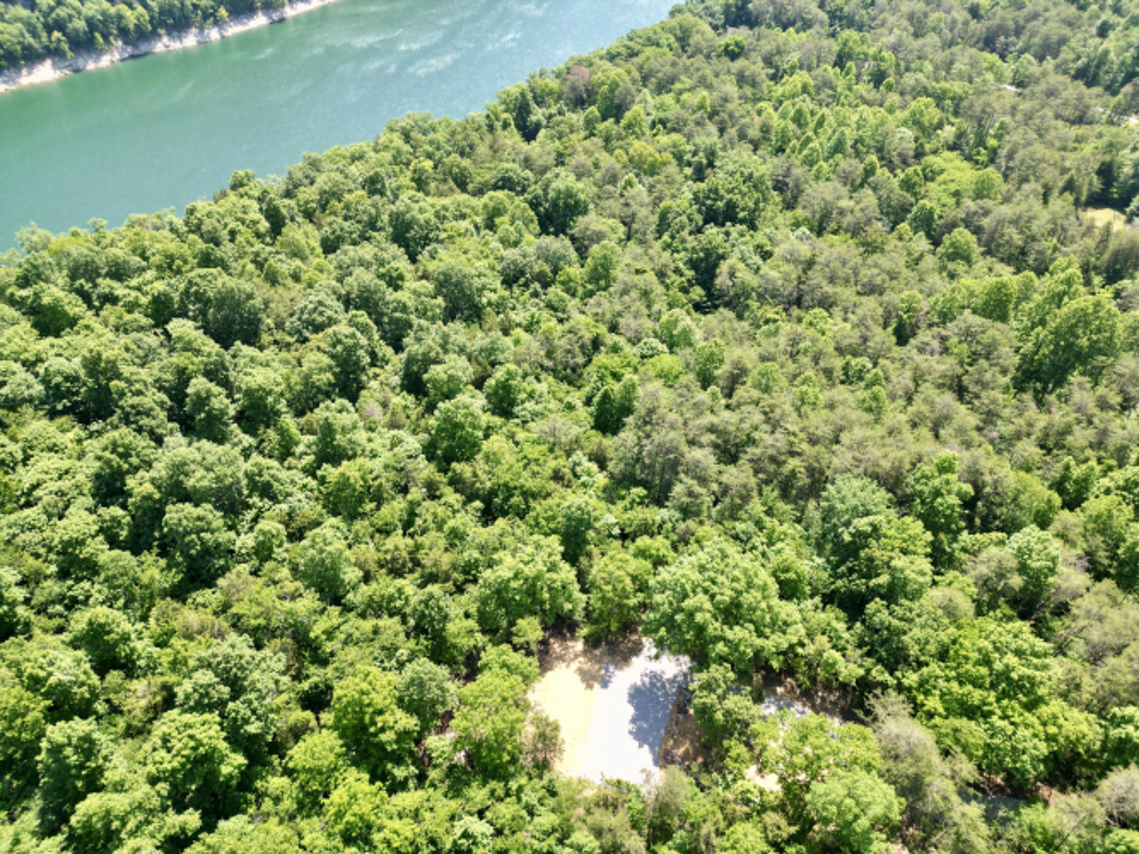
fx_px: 790
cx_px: 570
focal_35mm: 24
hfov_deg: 71.6
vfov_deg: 56.8
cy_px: 427
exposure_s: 1/800
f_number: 1.7
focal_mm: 6.72
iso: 110
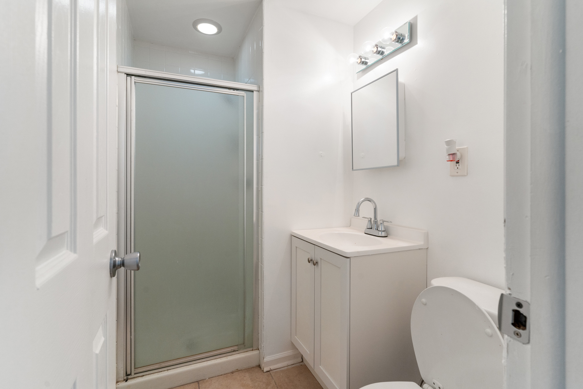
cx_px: 292
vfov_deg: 70.4
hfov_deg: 93.3
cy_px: 194
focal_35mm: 17
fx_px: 275
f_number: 8
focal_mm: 17
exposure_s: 1/30
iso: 250
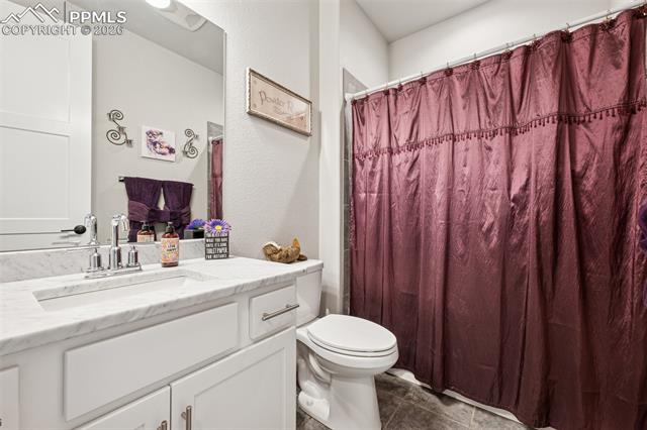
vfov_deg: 77.3
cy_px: 215
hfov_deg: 100.4
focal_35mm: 15
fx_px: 269
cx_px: 324
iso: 800
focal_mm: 15
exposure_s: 1/3.33
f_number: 11
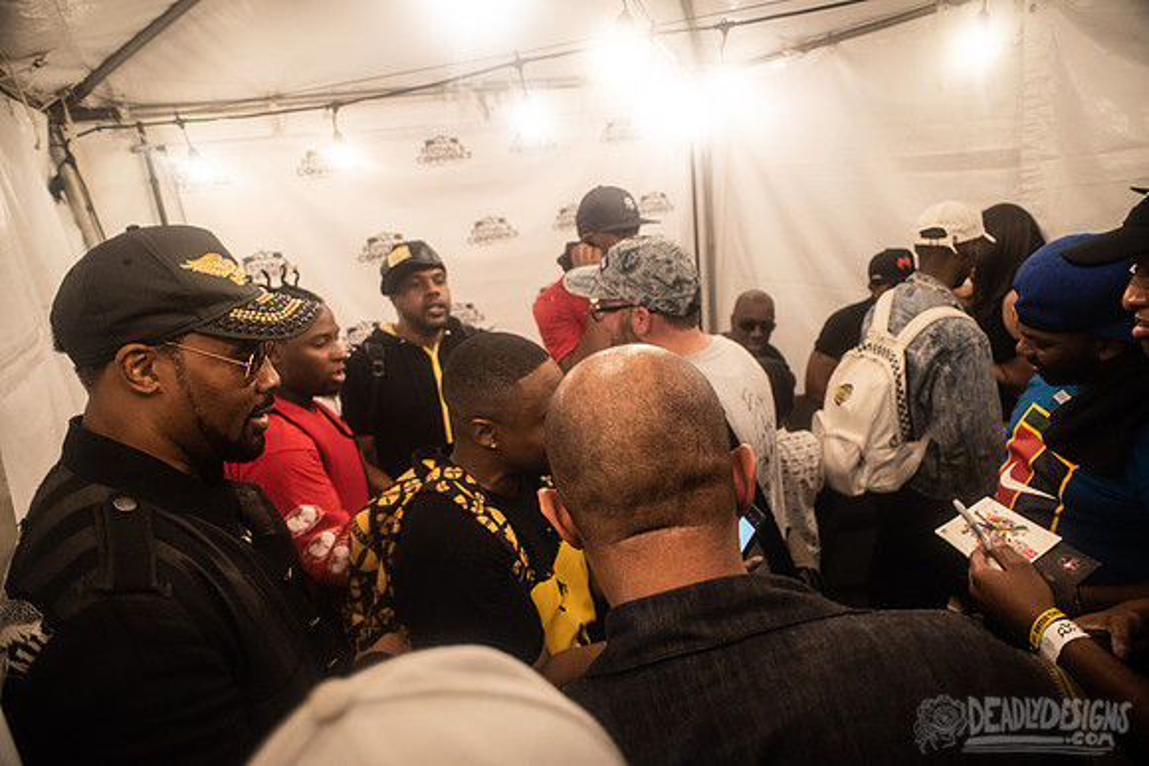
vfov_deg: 62.0
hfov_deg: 84.0
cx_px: 574
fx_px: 638
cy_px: 383
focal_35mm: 20
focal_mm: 20
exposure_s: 1/160
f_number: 3.5
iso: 2000
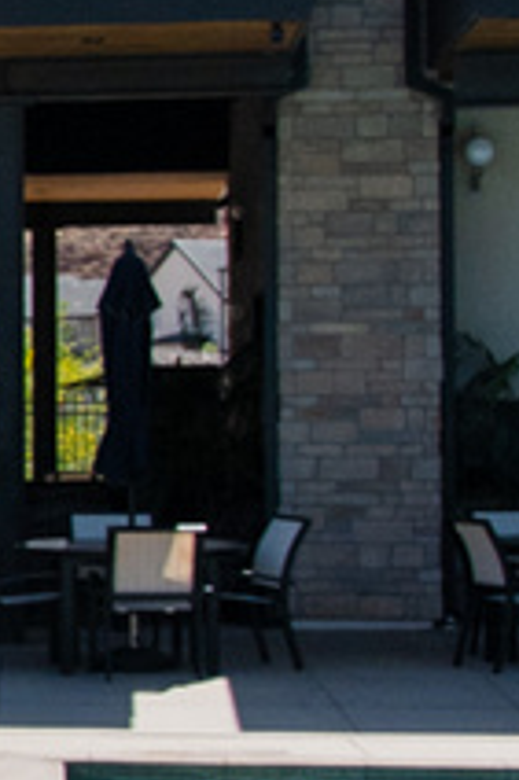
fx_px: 3769
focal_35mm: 174
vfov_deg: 11.8
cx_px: -1108
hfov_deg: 7.0
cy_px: 327
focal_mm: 24
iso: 400
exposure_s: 1/3200
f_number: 5.6
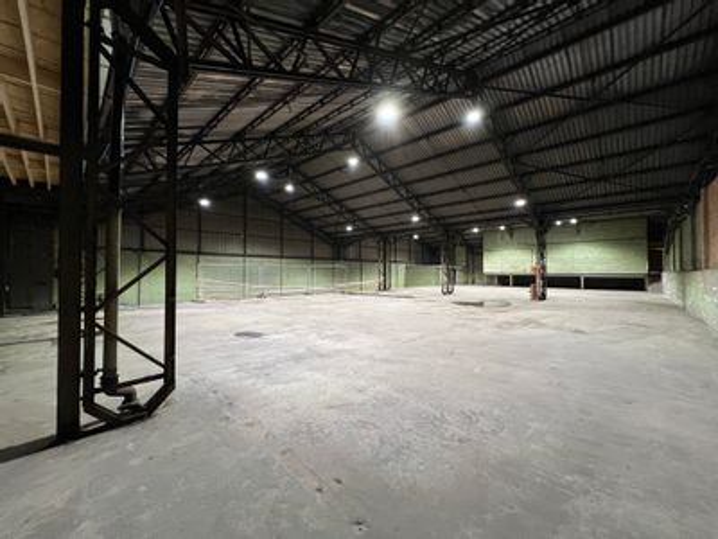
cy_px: 270
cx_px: 359
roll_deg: +0.4
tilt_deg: +0.8
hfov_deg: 106.2
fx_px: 270
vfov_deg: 89.9
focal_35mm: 13
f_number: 1.8
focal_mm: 1.57
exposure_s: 1/60
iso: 320
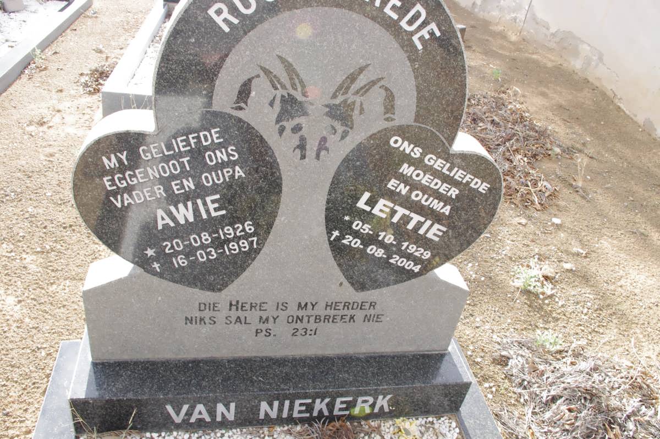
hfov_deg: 62.0
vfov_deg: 43.5
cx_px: 330
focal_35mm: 30
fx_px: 549
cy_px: 220
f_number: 11
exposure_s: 1/125
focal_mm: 20
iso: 800
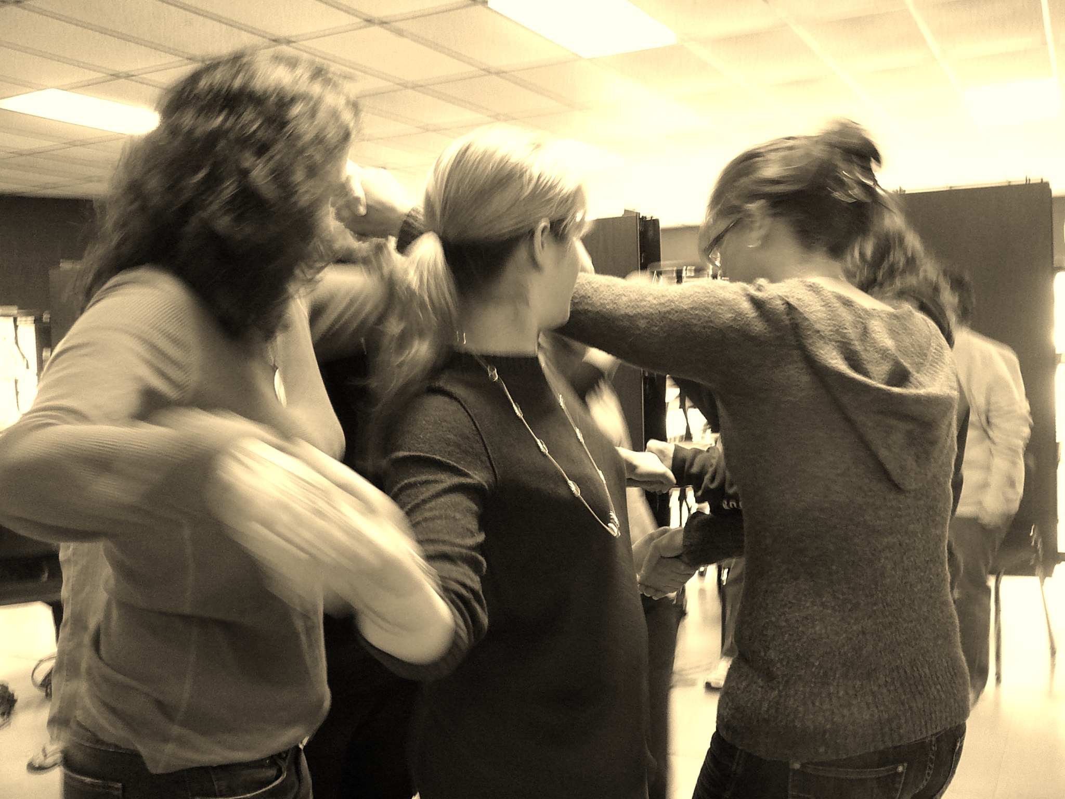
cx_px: 532
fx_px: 1077
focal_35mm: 35
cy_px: 400
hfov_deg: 52.6
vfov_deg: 40.7
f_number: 2.8
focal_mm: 5.2
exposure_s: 1/10
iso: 200
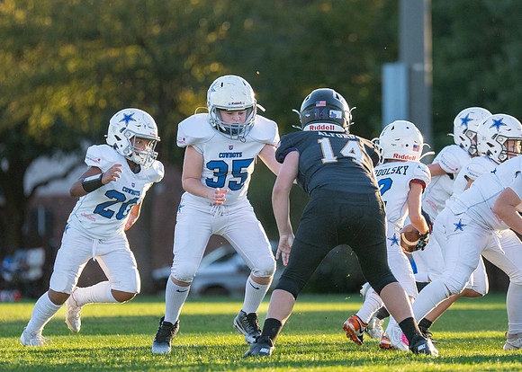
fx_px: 6501
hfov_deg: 4.6
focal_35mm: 439
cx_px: 397
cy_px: 192
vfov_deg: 3.3
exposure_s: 1/1600
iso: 320
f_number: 2.8
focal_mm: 200
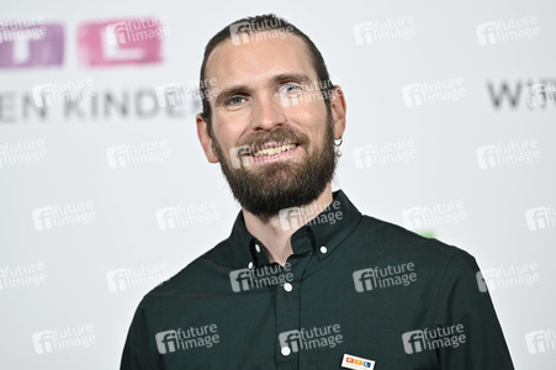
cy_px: 185
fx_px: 2238
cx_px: 278
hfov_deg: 14.2
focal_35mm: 145
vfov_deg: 9.4
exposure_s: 1/640
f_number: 2.8
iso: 1250
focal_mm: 145
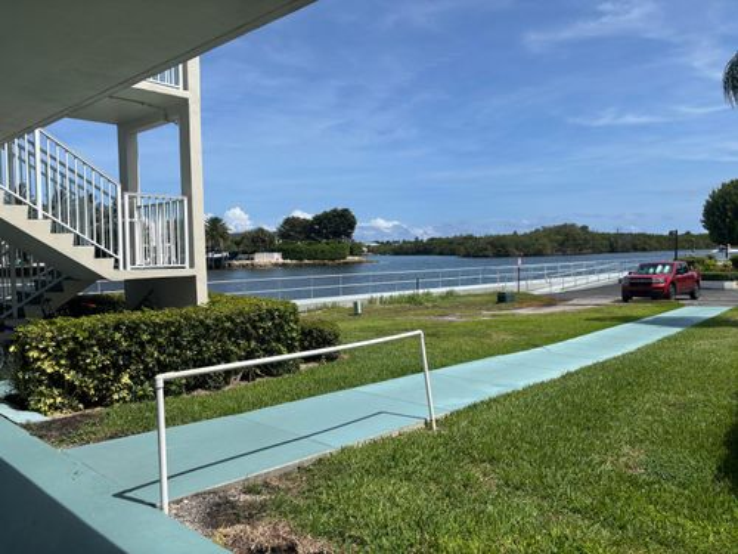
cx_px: 369
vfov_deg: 53.1
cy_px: 277
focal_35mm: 26
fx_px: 554
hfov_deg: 67.3
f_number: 1.6
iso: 50
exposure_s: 1/4255
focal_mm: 5.96
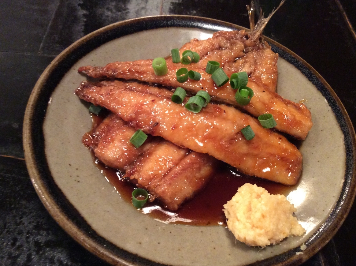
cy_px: 132
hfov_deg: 55.4
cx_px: 177
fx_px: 339
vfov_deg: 42.8
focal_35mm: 33
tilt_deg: -51.4
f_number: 2.4
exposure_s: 1/20
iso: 250
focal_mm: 3.3
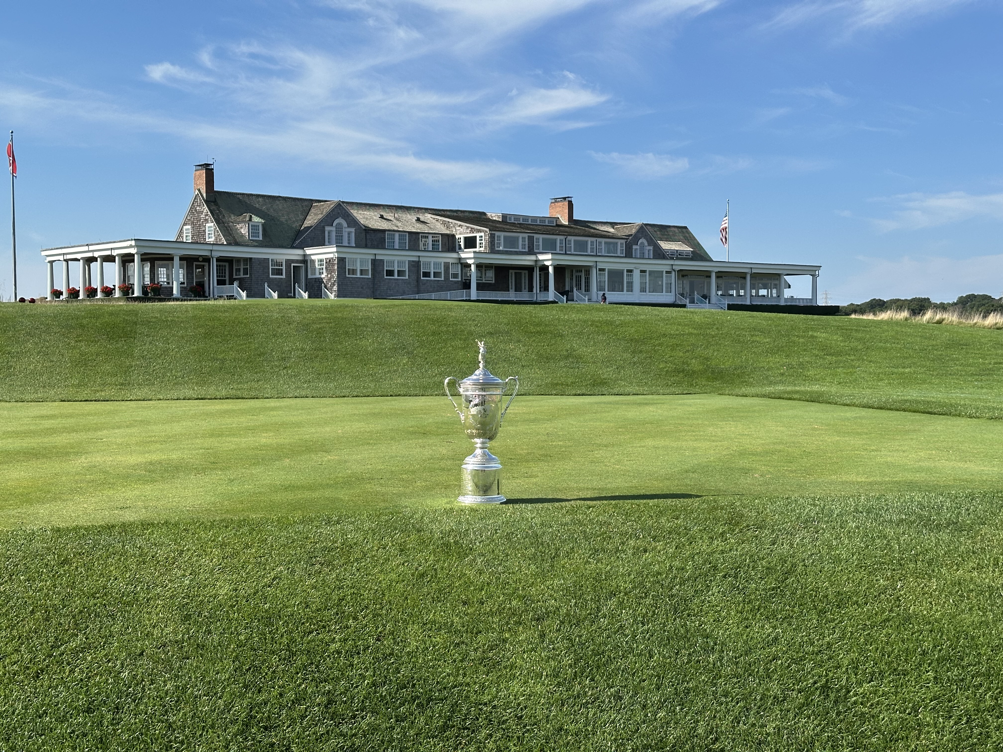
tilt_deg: -1.2
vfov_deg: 30.3
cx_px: 502
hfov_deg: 39.7
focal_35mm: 48
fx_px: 1391
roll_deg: +0.1
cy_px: 376
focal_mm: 6.86
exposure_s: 1/3367
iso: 64
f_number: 1.78
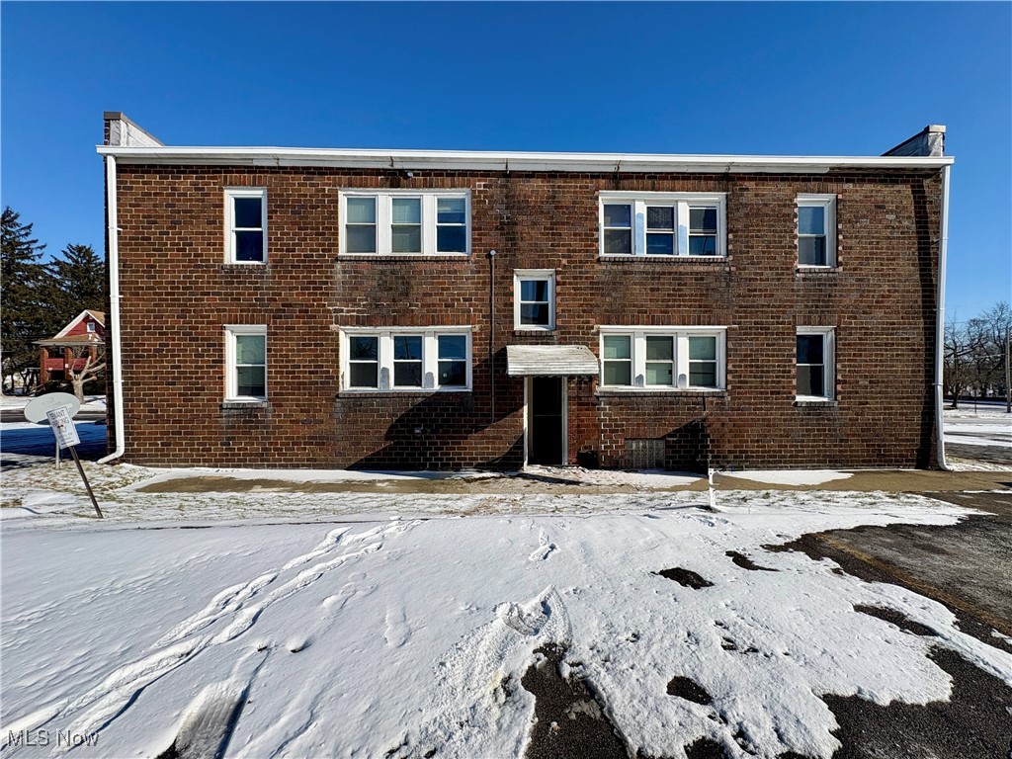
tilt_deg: +1.5
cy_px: 380
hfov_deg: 102.1
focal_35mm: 14
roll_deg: +0.1
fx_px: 409
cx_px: 506
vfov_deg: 85.7
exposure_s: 1/2342
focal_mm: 2.22
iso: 50
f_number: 2.2
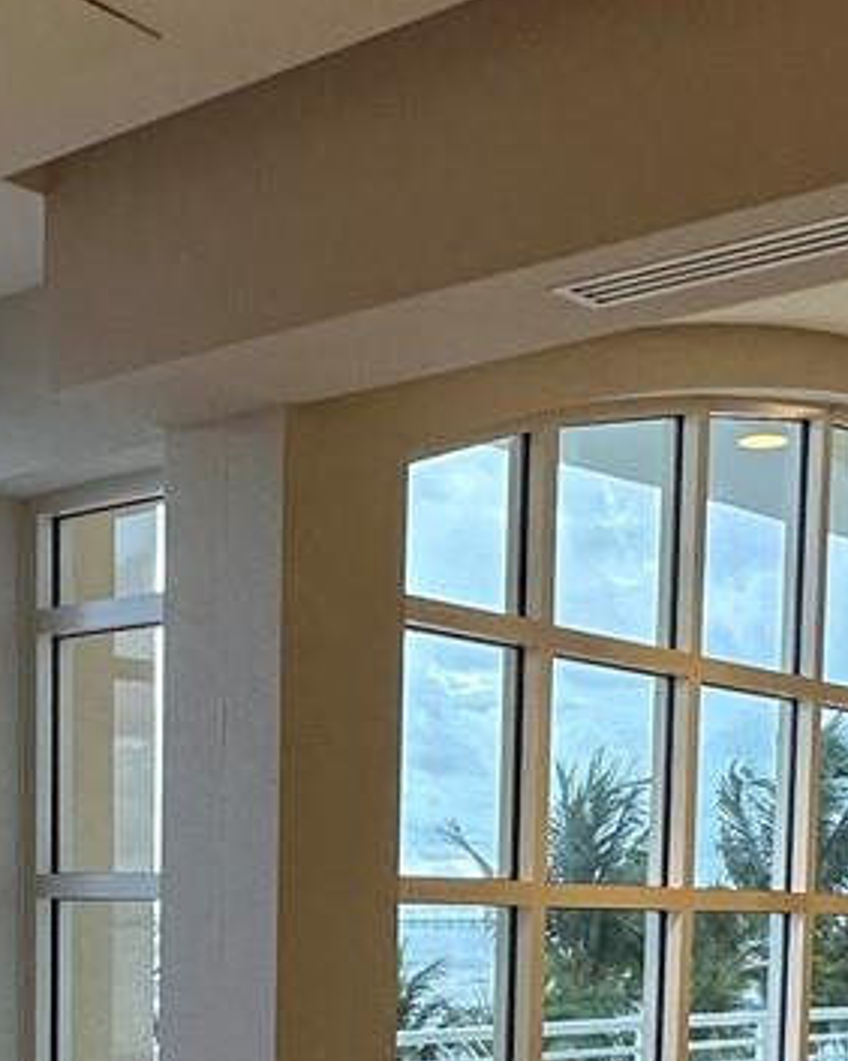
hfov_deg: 24.4
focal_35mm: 62
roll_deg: -1.0
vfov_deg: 28.5
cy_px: 1082
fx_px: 1947
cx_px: 253
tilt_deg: -4.8
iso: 200
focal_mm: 2.22
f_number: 2.2
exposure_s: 1/120
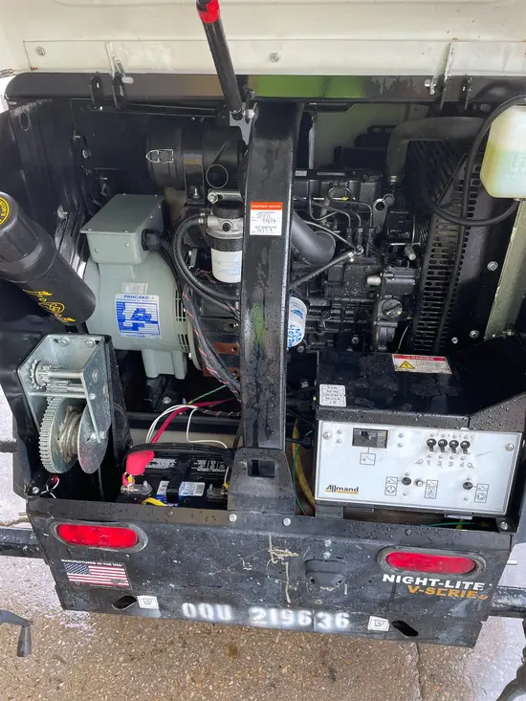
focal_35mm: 26
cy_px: 350
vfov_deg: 67.3
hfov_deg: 53.1
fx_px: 527
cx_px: 263
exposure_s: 1/121
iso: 80
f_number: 1.6
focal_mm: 4.2
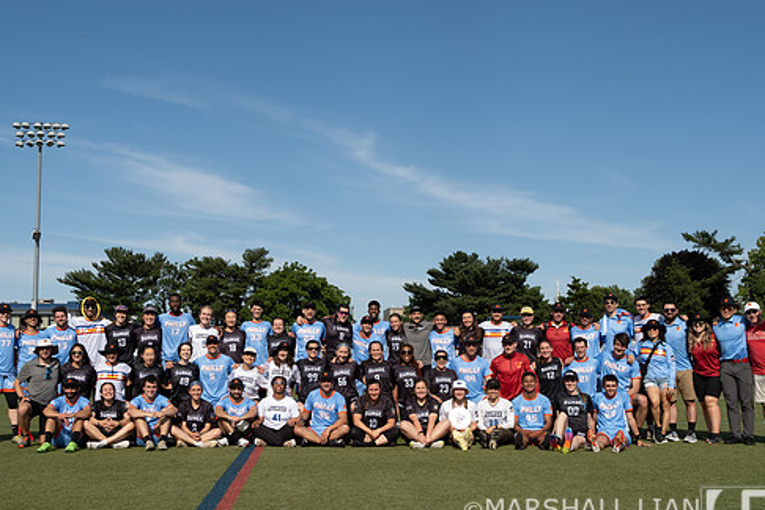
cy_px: 275
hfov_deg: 45.4
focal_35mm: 43
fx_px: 914
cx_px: 363
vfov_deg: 31.2
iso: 125
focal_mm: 23
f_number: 5
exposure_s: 1/1000
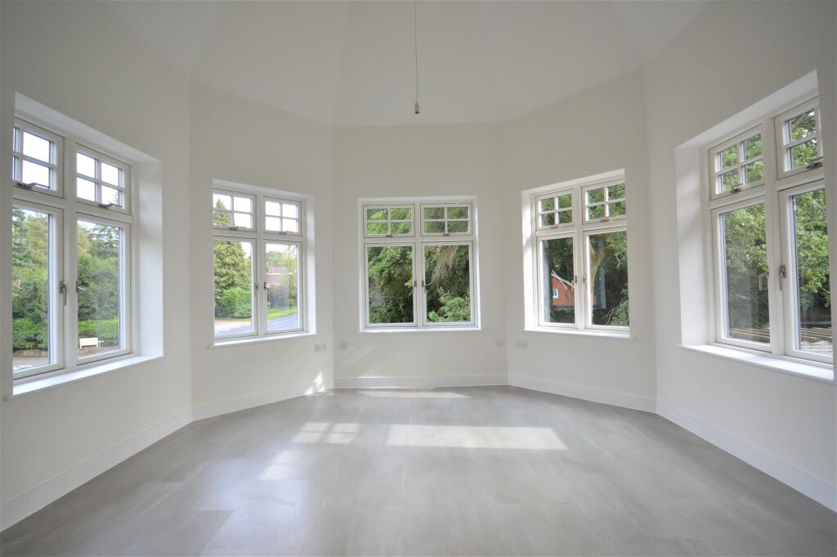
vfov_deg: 77.2
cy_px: 278
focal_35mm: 15
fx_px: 348
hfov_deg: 100.4
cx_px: 418
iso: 360
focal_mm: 10
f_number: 5.6
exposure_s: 1/125
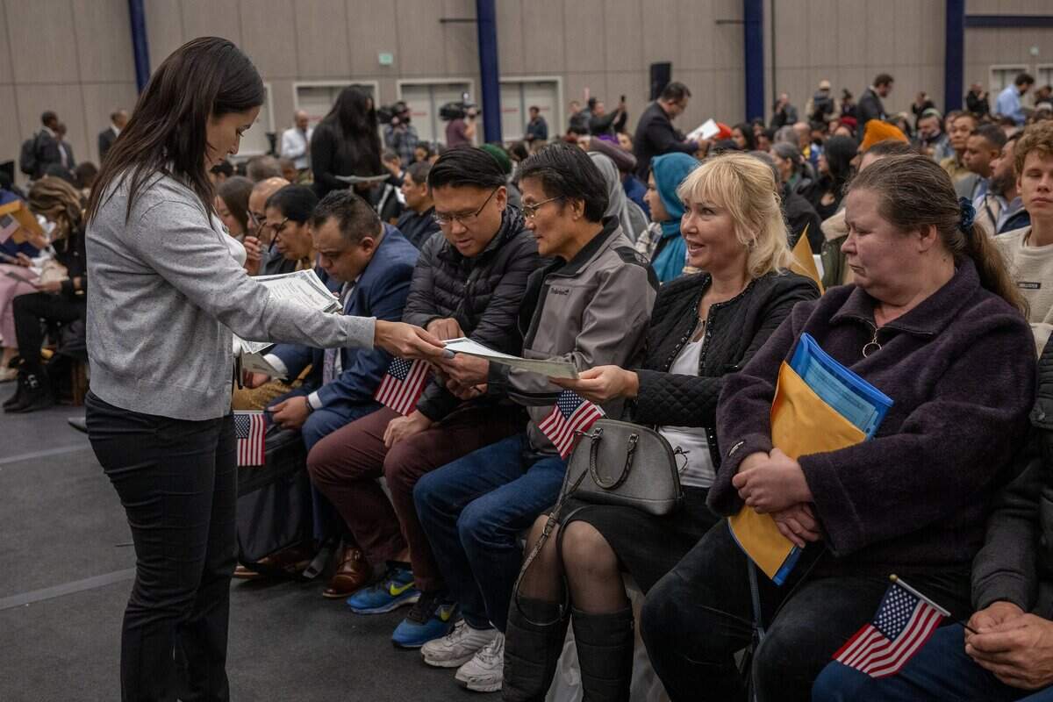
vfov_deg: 33.4
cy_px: 351
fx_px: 1170
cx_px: 526
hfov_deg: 48.5
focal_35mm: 40
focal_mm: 40
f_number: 4
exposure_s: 1/250
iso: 1600
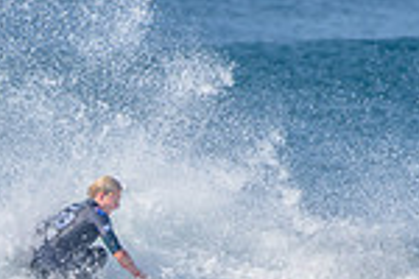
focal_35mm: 1934
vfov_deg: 0.7
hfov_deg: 1.1
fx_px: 22508
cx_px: 78
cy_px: 328
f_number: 5.6
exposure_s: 1/2500
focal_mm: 500
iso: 180
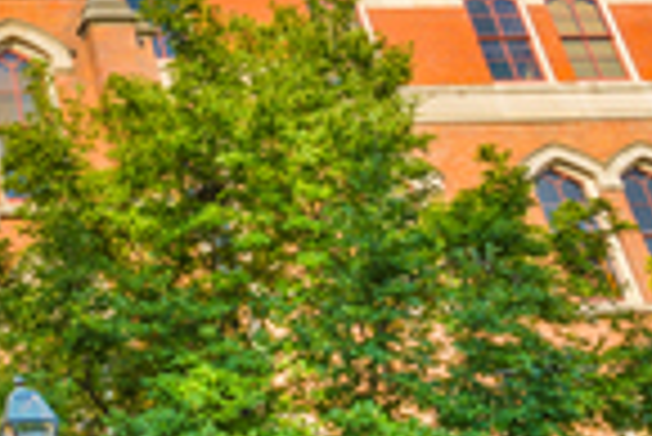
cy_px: 83
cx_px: -337
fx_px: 1269
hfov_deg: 23.1
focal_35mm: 70
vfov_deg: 19.3
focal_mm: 14
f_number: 8
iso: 100
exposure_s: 1/40
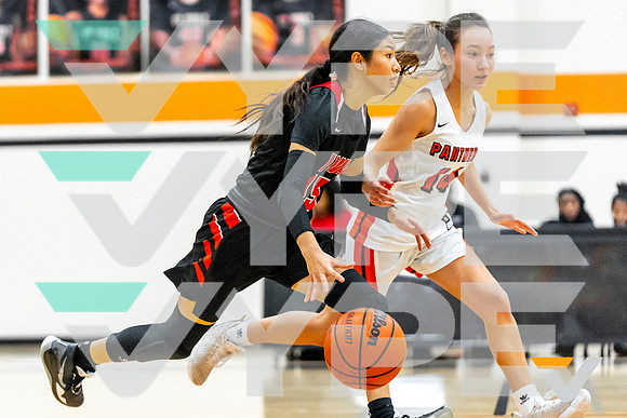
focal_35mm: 152
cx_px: 220
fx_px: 2650
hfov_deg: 13.5
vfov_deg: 9.0
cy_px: 232
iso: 2000
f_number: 2.8
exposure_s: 1/1250
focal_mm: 117
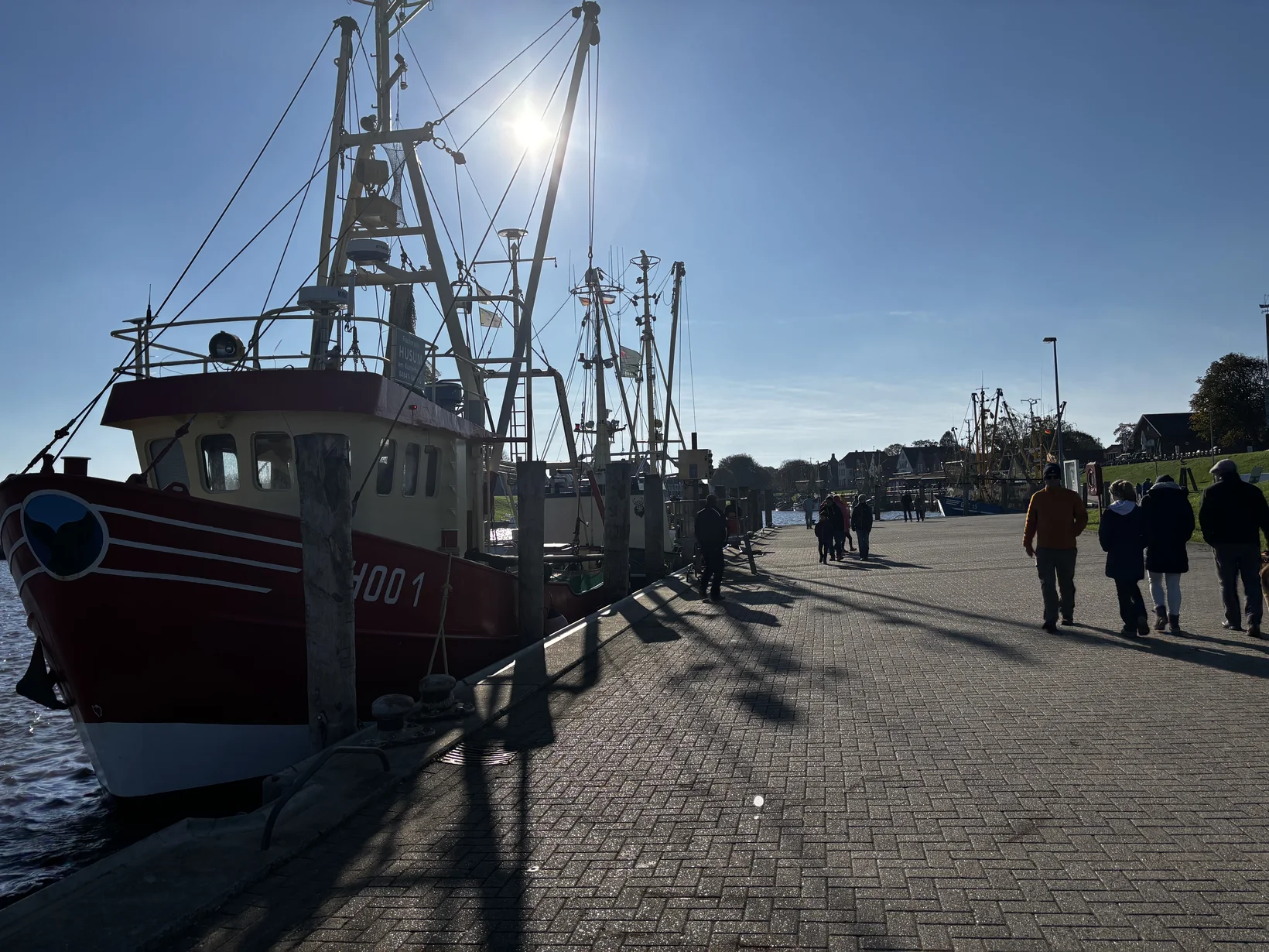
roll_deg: +2.5
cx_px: 634
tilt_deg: +3.0
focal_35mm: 26
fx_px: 953
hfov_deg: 67.3
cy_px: 476
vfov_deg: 53.1
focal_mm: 5.96
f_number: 1.6
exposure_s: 1/12195
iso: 50
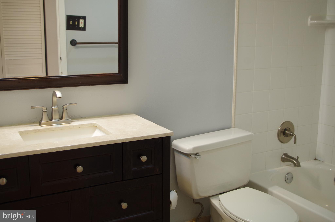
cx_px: 168
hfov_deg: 49.6
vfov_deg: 34.1
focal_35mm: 39
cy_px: 111
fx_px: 362
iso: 400
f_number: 4
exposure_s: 1/60
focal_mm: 26.25
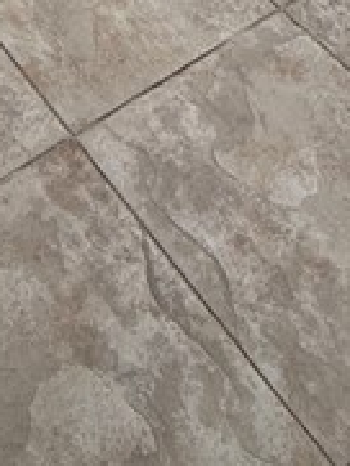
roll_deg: +0.7
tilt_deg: -13.1
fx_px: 1064
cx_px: -157
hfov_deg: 17.1
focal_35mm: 79
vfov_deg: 14.8
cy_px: -664
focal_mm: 2.22
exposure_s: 1/518
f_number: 2.2
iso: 50
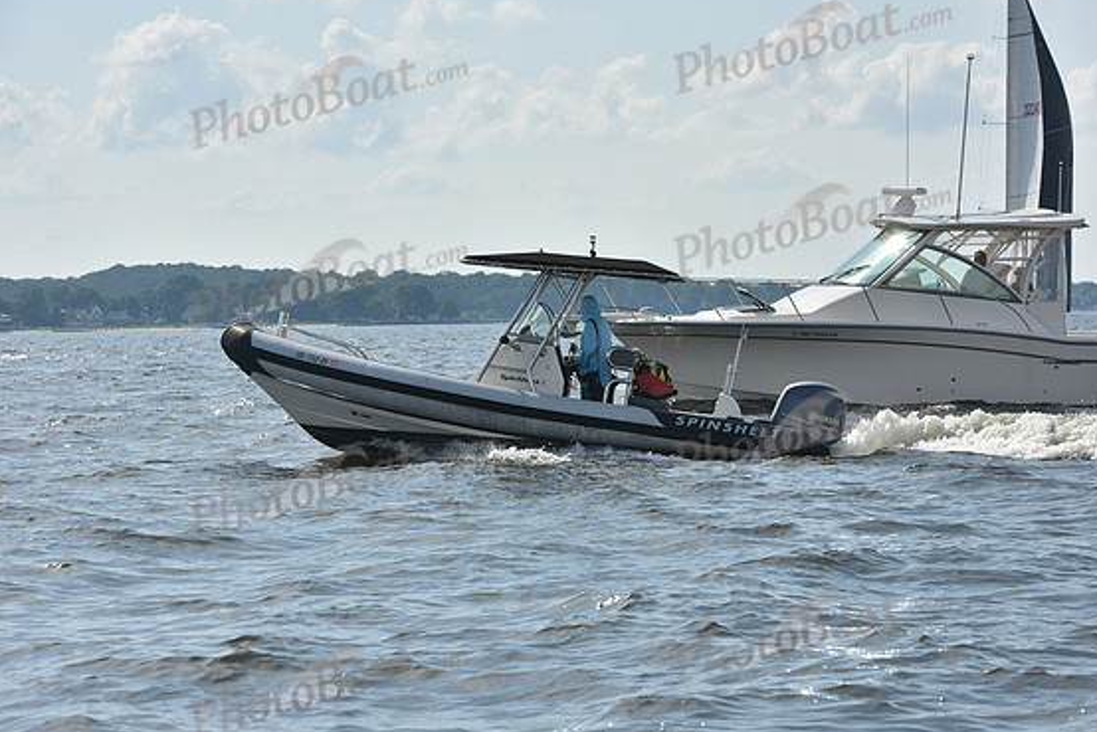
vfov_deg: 10.1
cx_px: 572
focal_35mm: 136
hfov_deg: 15.1
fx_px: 4146
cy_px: 355
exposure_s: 1/1250
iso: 320
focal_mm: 130
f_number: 10
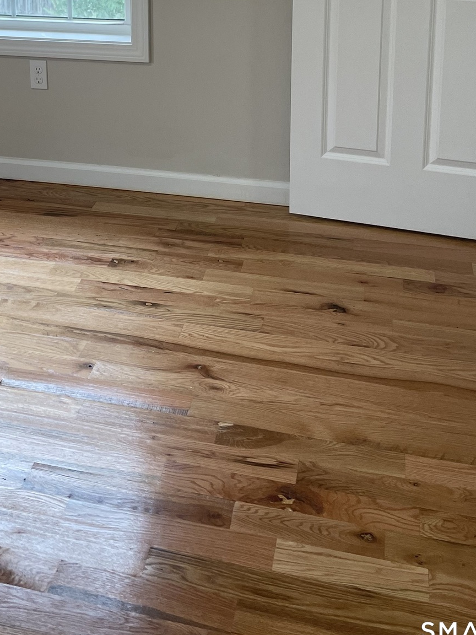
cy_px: 17
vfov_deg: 34.0
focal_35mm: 52
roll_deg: +2.4
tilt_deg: -11.4
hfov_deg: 27.4
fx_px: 953
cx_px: 91
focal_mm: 4.2
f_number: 1.6
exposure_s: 1/120
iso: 125
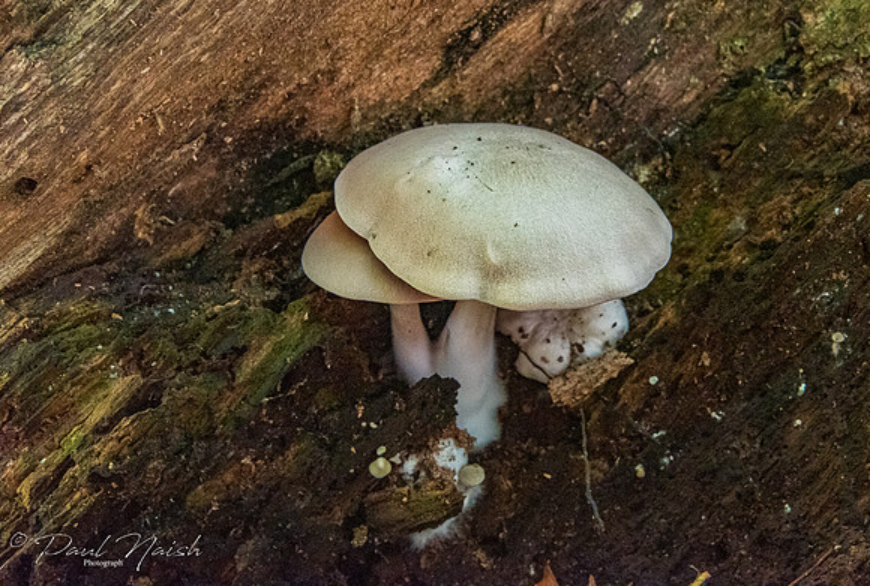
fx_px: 2356
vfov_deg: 14.2
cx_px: 499
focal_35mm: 97
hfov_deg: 20.9
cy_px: 253
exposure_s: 1/100
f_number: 13
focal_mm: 85
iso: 8000
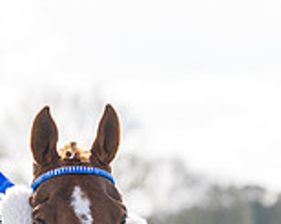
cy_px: 266
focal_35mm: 515
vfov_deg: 3.0
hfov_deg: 3.8
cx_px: 76
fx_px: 4280
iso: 400
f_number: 4
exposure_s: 1/2000
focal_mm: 125
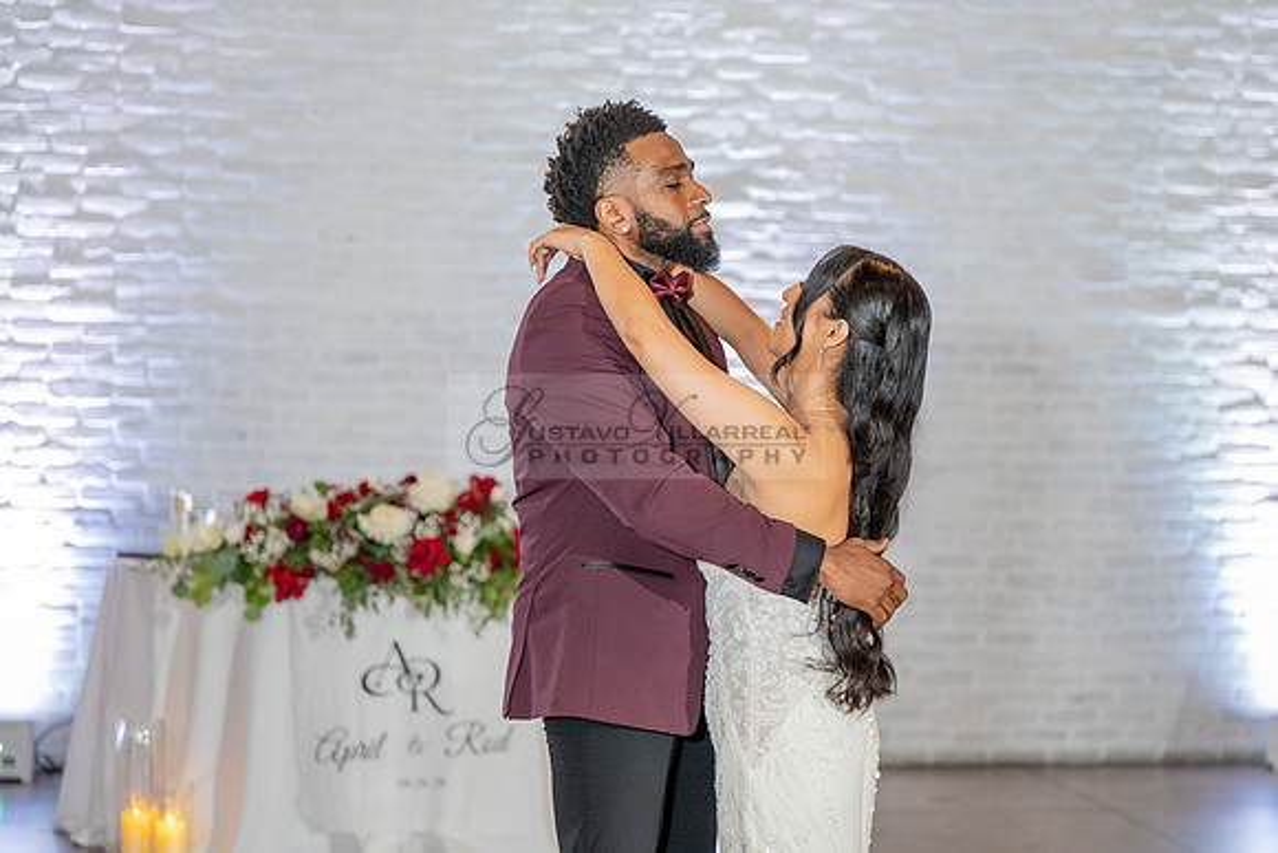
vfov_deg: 17.2
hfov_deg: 25.5
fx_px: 2825
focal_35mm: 80
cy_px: 450
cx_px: 700
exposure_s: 1/125
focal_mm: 70
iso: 1600
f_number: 2.8
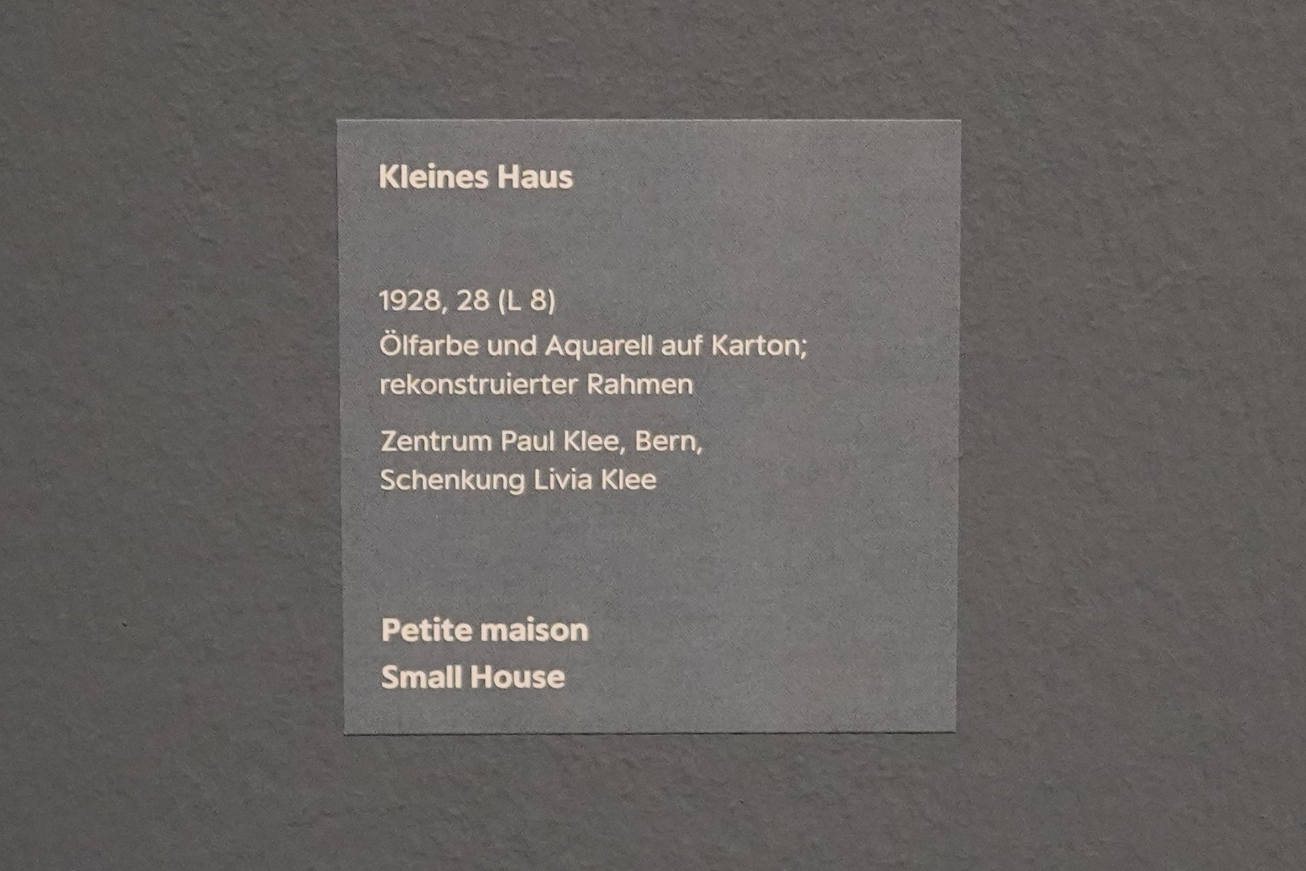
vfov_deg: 53.1
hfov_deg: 73.7
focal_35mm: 24
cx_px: 653
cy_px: 436
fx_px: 871
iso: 3200
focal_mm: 24
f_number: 2.8
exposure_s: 1/80
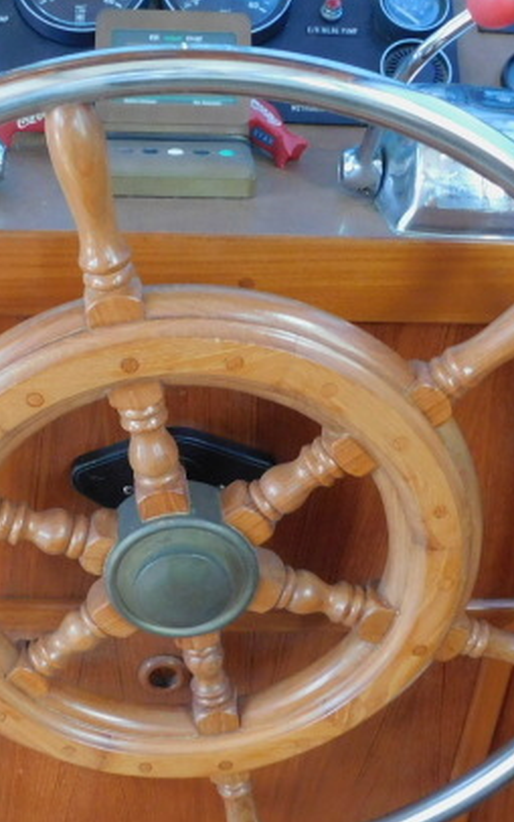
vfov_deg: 41.8
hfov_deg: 26.7
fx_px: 1075
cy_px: 415
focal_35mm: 48
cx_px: 160
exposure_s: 1/10
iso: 400
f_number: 3
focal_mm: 4
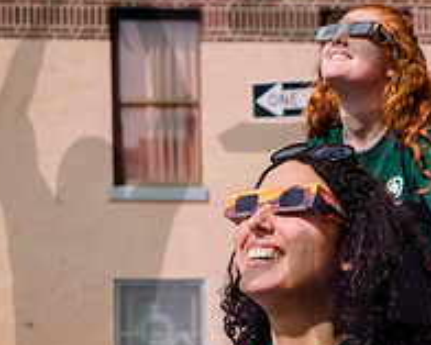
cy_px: 361
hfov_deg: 16.0
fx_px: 1480
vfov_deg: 13.1
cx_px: 502
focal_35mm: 116
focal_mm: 35
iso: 250
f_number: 4
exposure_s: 1/160
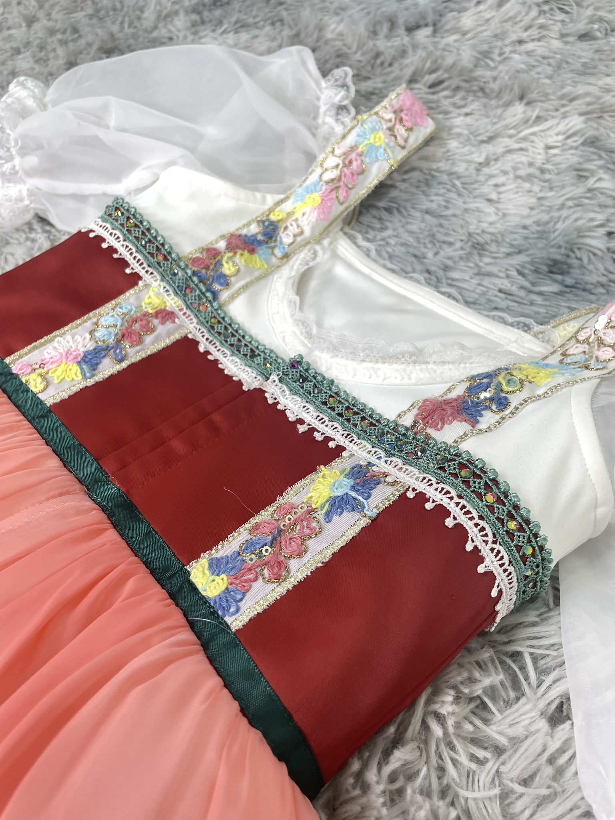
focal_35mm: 26
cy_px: 410
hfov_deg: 53.1
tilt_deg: -52.7
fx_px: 616
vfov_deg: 67.3
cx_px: 308
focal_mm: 4.2
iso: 80
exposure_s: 1/100
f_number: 1.6
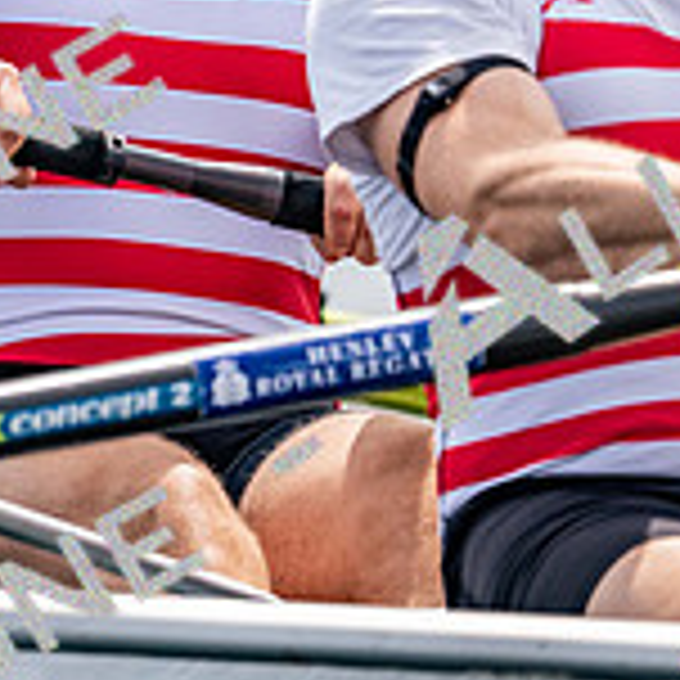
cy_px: 2
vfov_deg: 1.3
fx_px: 28937
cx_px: 32
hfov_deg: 1.3
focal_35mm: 1302
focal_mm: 400
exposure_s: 1/2500
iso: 320
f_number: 4.5
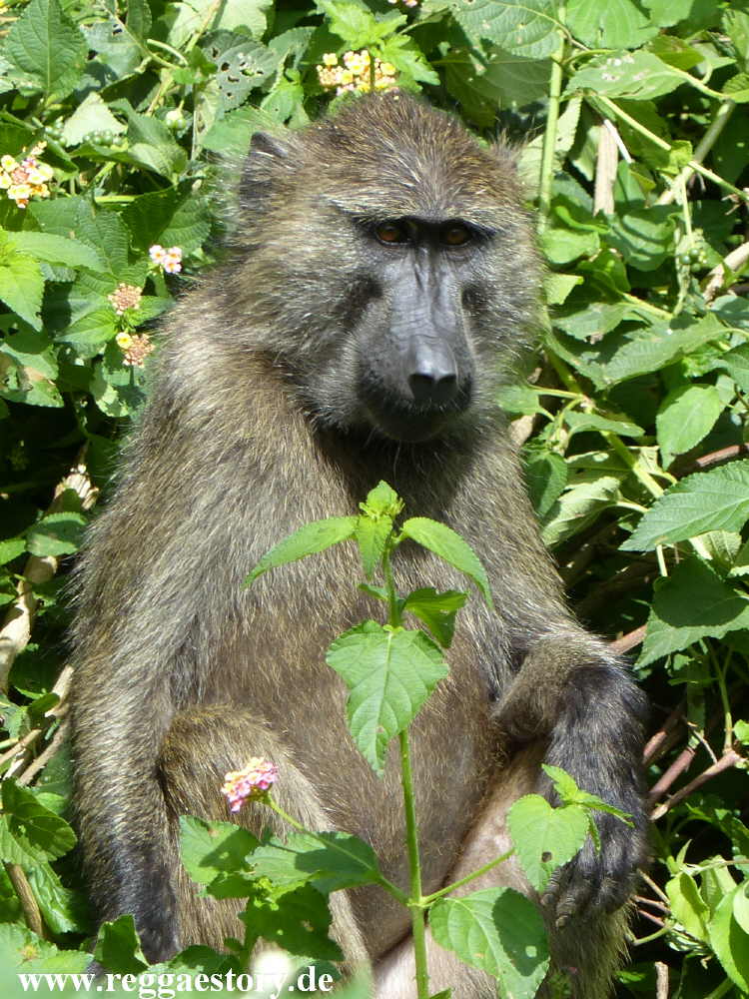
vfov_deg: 3.9
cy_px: 500
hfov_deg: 2.9
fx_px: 14656
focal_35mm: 508
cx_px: 374
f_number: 4
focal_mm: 91.5
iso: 100
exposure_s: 1/500
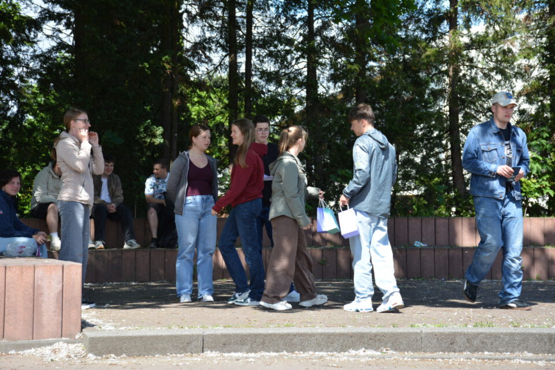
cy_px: 185
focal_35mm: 105
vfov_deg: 13.1
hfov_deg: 19.4
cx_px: 278
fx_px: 1619
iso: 180
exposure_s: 1/250
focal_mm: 70
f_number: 8
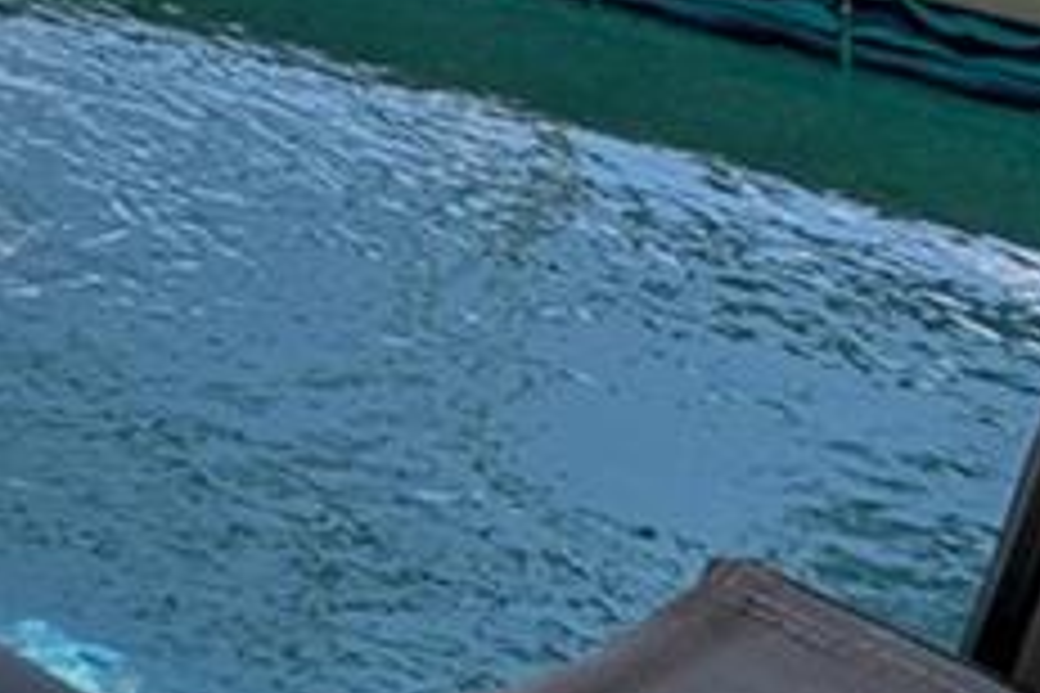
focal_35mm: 111
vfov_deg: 9.8
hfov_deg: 11.4
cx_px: -2026
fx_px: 3206
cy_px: -1296
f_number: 10
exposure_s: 1/100
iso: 100
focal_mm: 16
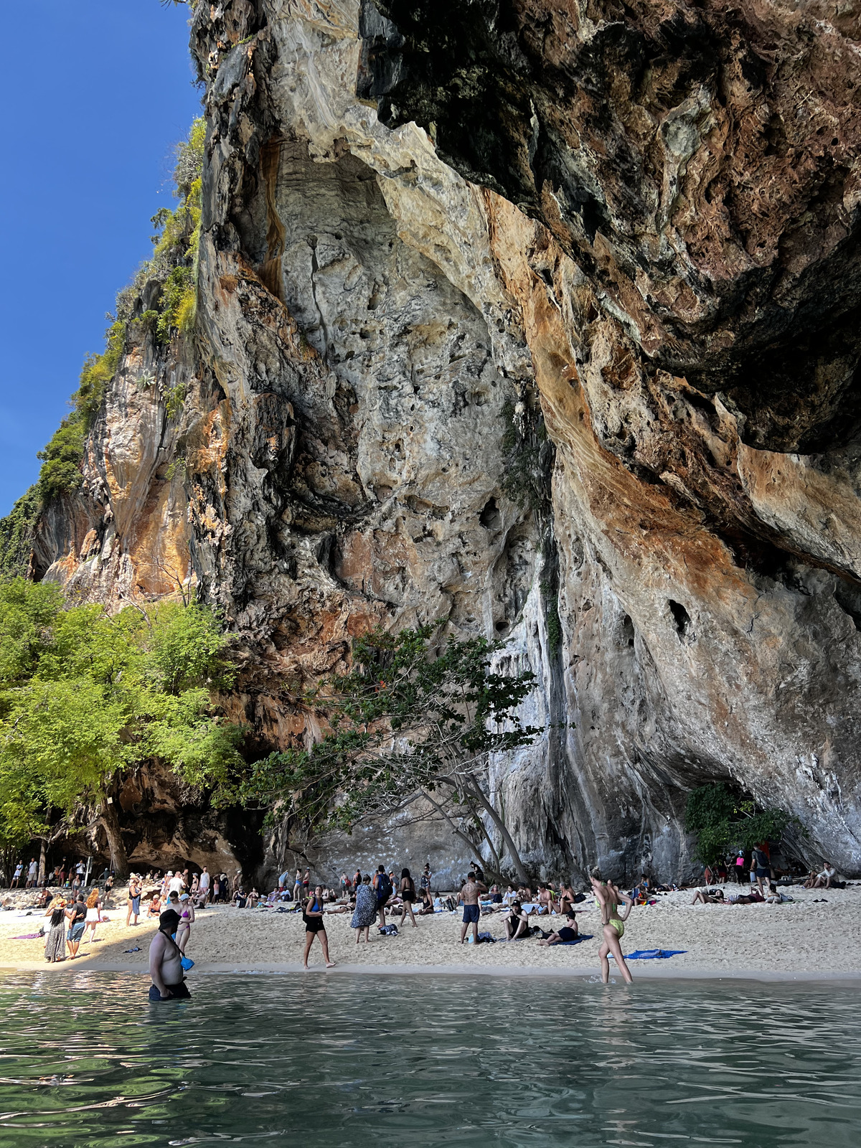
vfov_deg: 67.3
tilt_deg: +24.0
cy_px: 574
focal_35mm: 26
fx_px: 862
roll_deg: +0.5
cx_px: 430
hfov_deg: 53.1
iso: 50
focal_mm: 5.7
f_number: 1.5
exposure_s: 1/763
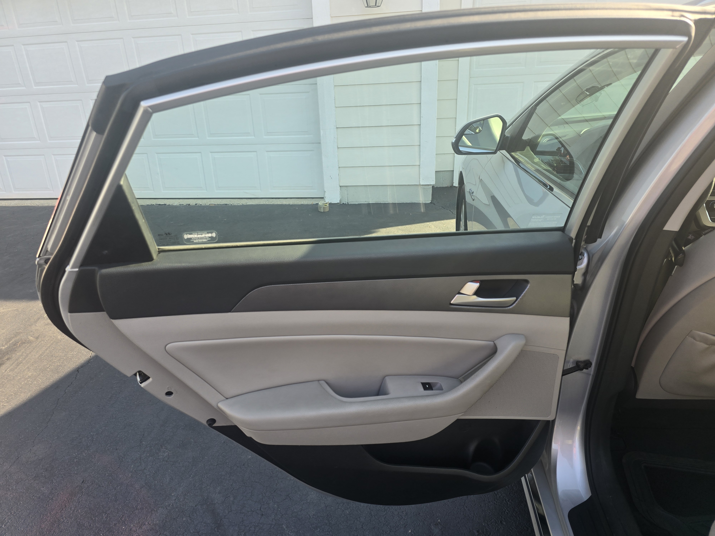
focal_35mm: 23
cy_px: 268
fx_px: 475
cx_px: 358
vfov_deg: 58.9
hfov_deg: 73.9
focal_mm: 6.3
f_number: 1.7
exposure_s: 1/180
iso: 32
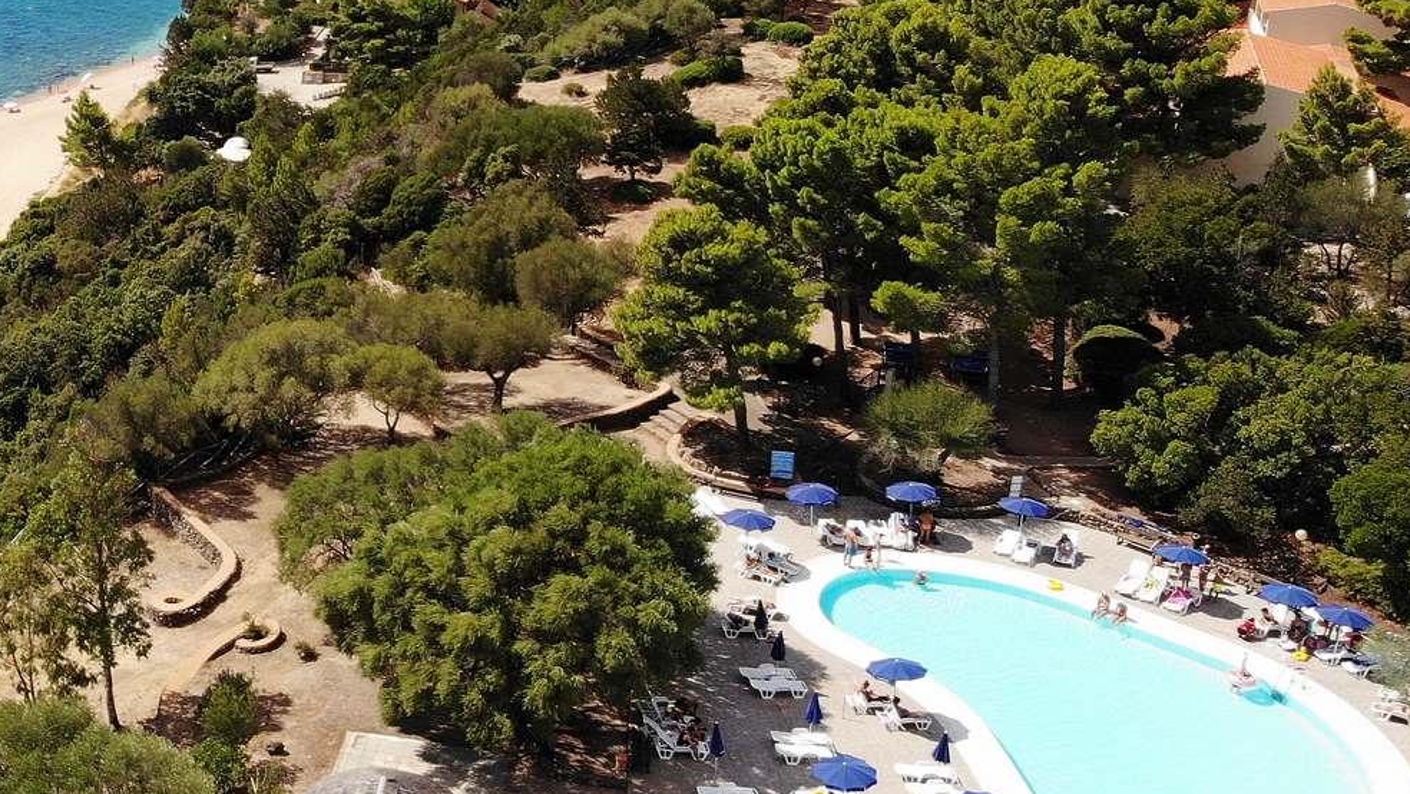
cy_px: 257
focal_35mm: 51
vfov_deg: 23.4
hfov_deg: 38.4
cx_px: 201
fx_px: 1907
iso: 100
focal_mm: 4.5
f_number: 2.8
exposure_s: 1/807
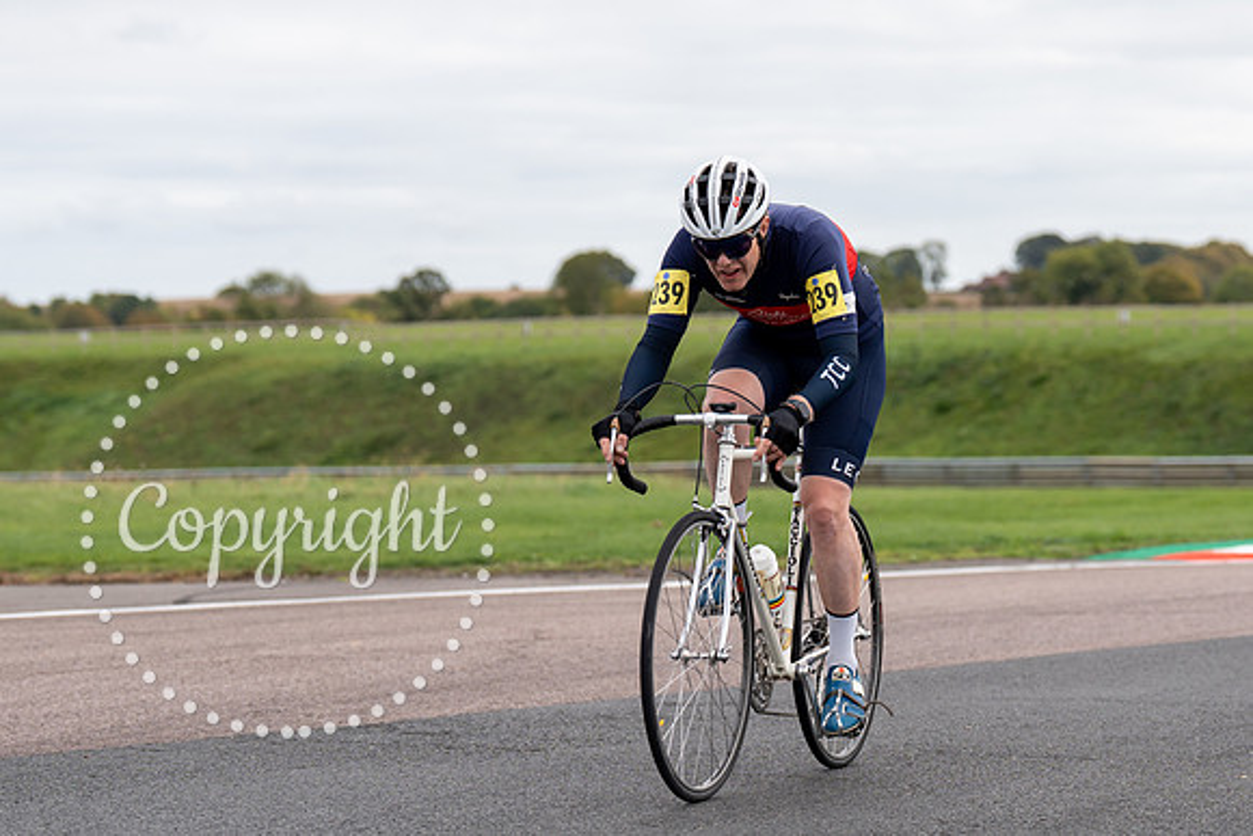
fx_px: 4374
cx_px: 739
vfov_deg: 10.9
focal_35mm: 126
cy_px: 479
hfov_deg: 16.3
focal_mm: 87
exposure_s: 1/1000
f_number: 3.5
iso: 125
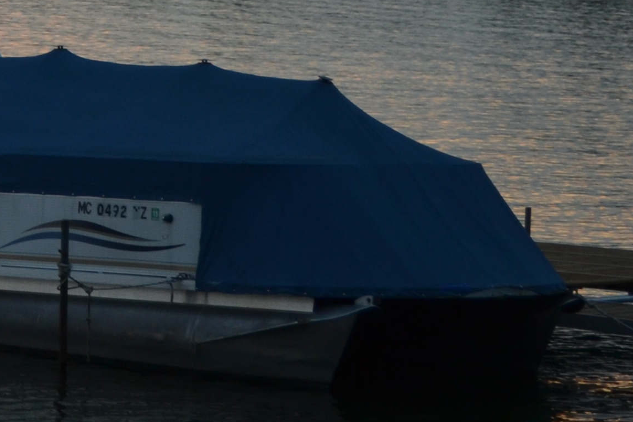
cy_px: -392
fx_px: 4449
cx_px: -603
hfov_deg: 7.8
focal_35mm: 253
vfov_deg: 5.3
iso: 200
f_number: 5.6
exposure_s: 1/125
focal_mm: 42
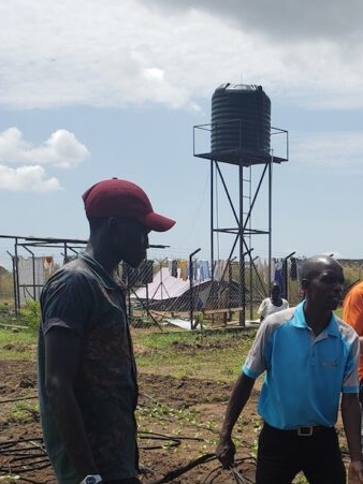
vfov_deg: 31.1
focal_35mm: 59
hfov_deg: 23.9
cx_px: 350
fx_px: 825
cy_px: 440
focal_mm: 4.3
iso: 50
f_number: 2.4
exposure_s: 1/1671
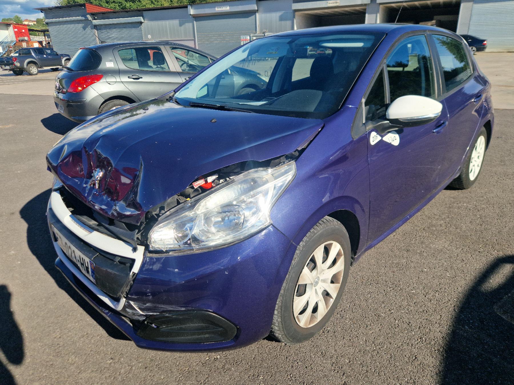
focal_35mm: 23
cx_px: 257
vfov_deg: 58.9
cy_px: 192
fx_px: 342
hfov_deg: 73.9
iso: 50
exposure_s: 1/1429
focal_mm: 5.4
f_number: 1.8
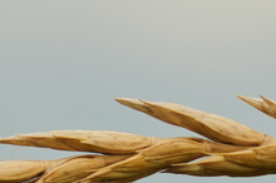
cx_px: 65
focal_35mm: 326
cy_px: 396
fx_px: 2496
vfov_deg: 4.1
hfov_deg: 6.3
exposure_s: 1/2500
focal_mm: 70
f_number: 2.8
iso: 800
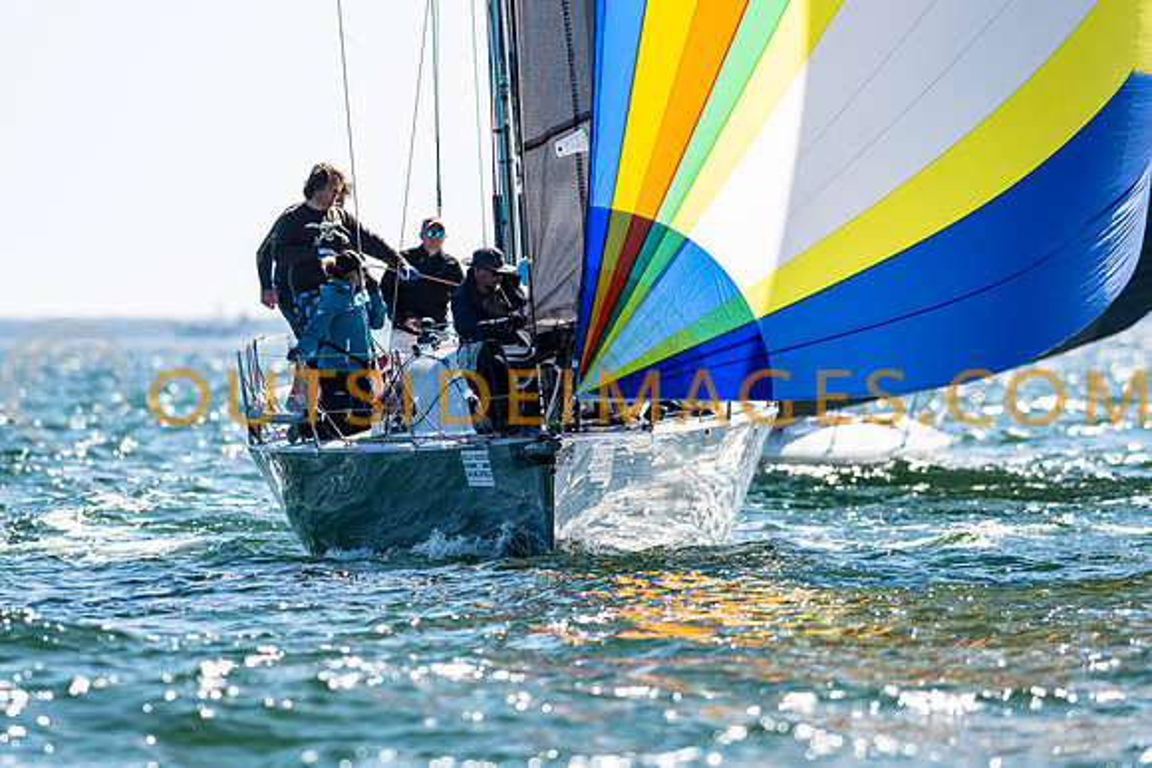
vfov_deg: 3.0
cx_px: 576
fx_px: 14881
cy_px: 384
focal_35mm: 465
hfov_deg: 4.4
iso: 250
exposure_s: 1/3200
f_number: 5
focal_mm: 300
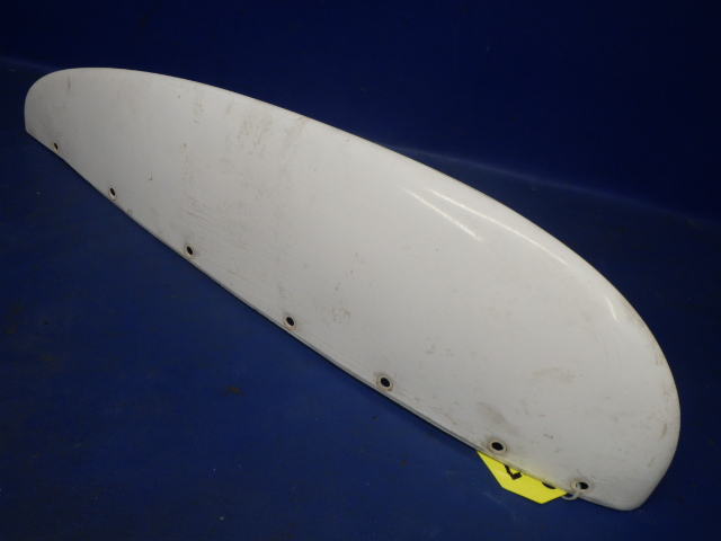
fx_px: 583
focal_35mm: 28
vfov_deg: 49.7
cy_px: 270
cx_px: 360
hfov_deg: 63.4
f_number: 3.9
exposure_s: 1/50
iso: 200
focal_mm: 5
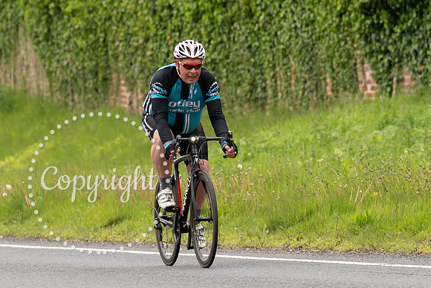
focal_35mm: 471
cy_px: 80
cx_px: 176
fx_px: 5637
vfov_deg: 2.9
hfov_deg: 4.4
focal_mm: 170
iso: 400
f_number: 3.5
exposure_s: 1/1000
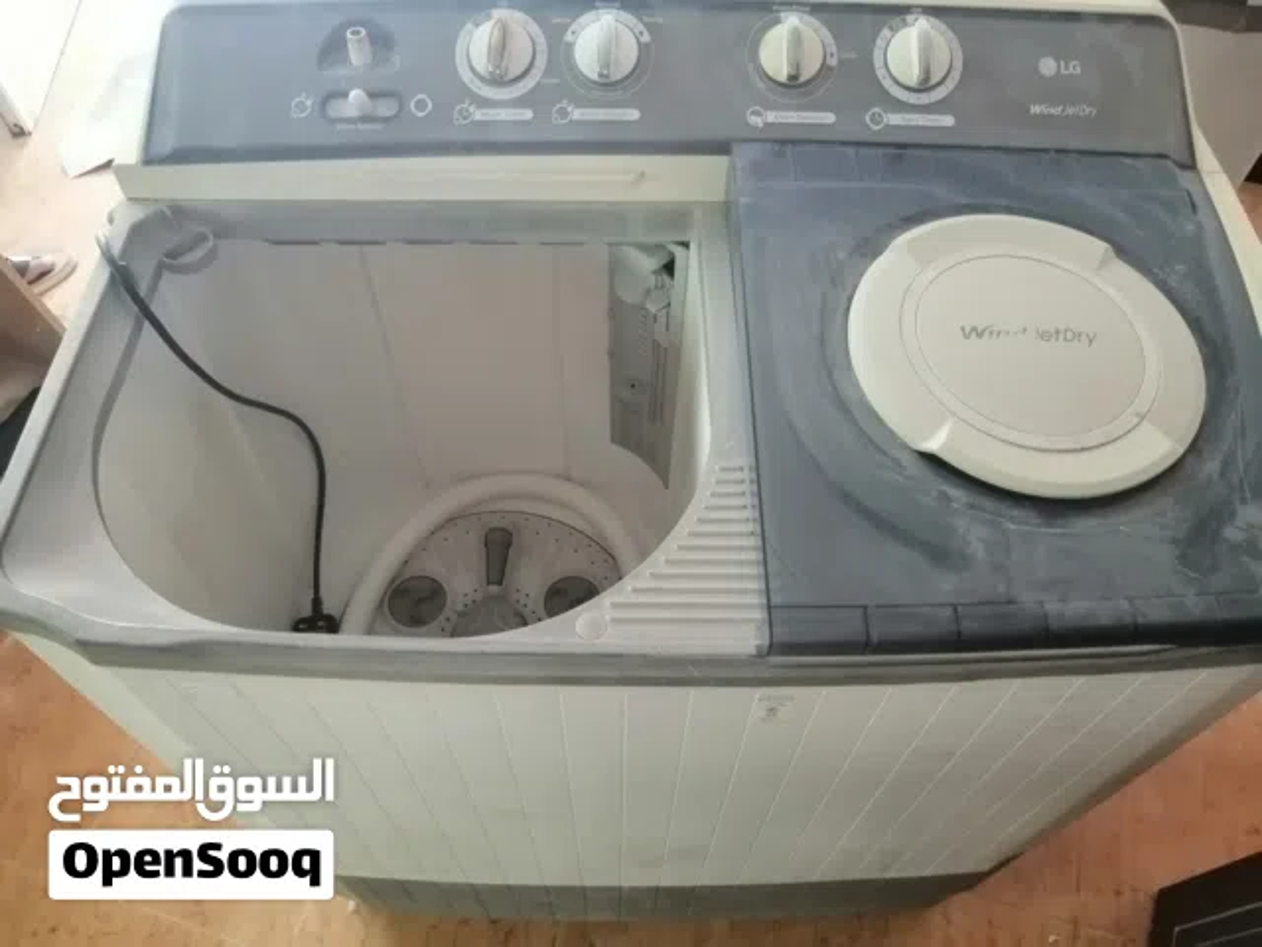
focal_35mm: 26
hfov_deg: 67.3
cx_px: 631
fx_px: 948
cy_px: 474
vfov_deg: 53.1
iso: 640
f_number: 1.8
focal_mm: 3.95
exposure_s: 1/20
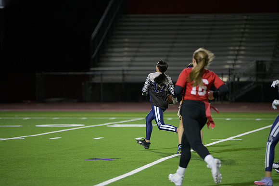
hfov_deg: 10.3
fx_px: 1550
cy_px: 93
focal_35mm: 200
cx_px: 140
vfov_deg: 6.9
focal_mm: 200
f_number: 2.8
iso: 3200
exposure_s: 1/640
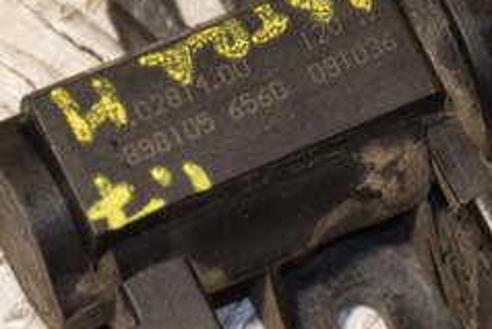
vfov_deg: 3.5
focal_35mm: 397
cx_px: 356
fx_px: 5432
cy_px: 168
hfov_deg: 5.2
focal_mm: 105
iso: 800
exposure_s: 1/200
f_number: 5.6
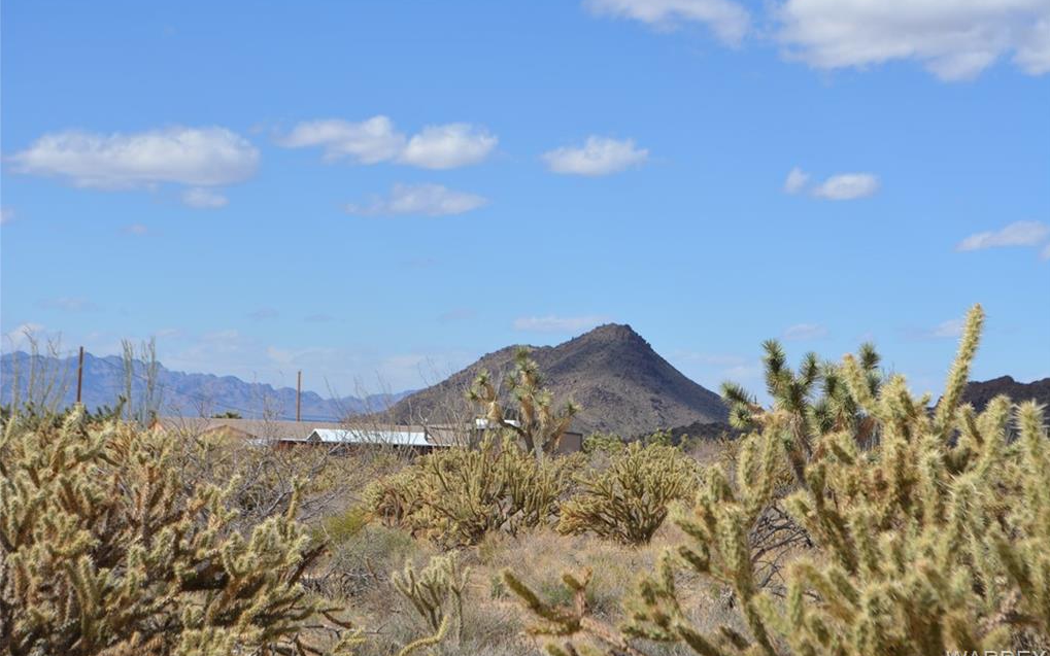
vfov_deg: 15.5
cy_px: 325
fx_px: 2419
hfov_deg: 24.5
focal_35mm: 85
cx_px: 527
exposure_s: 1/320
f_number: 9
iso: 100
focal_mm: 55
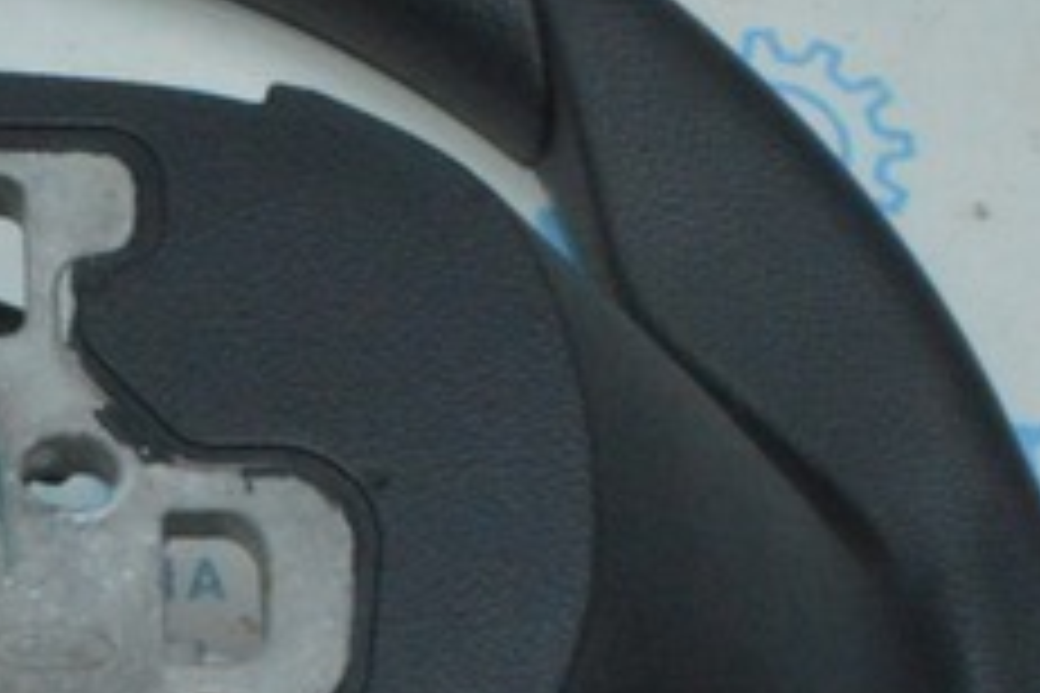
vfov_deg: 10.2
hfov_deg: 15.0
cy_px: 695
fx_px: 3842
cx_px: -99
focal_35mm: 133
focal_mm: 20
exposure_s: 1/40
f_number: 22
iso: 4000
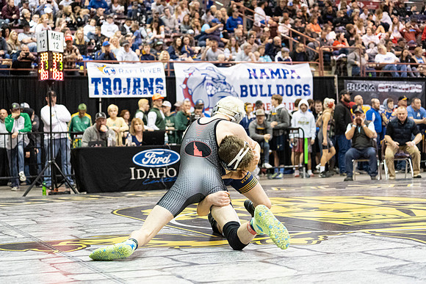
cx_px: 213
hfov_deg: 28.8
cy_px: 142
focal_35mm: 70
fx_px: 828
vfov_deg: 19.5
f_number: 4
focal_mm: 70
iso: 12800
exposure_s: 1/500
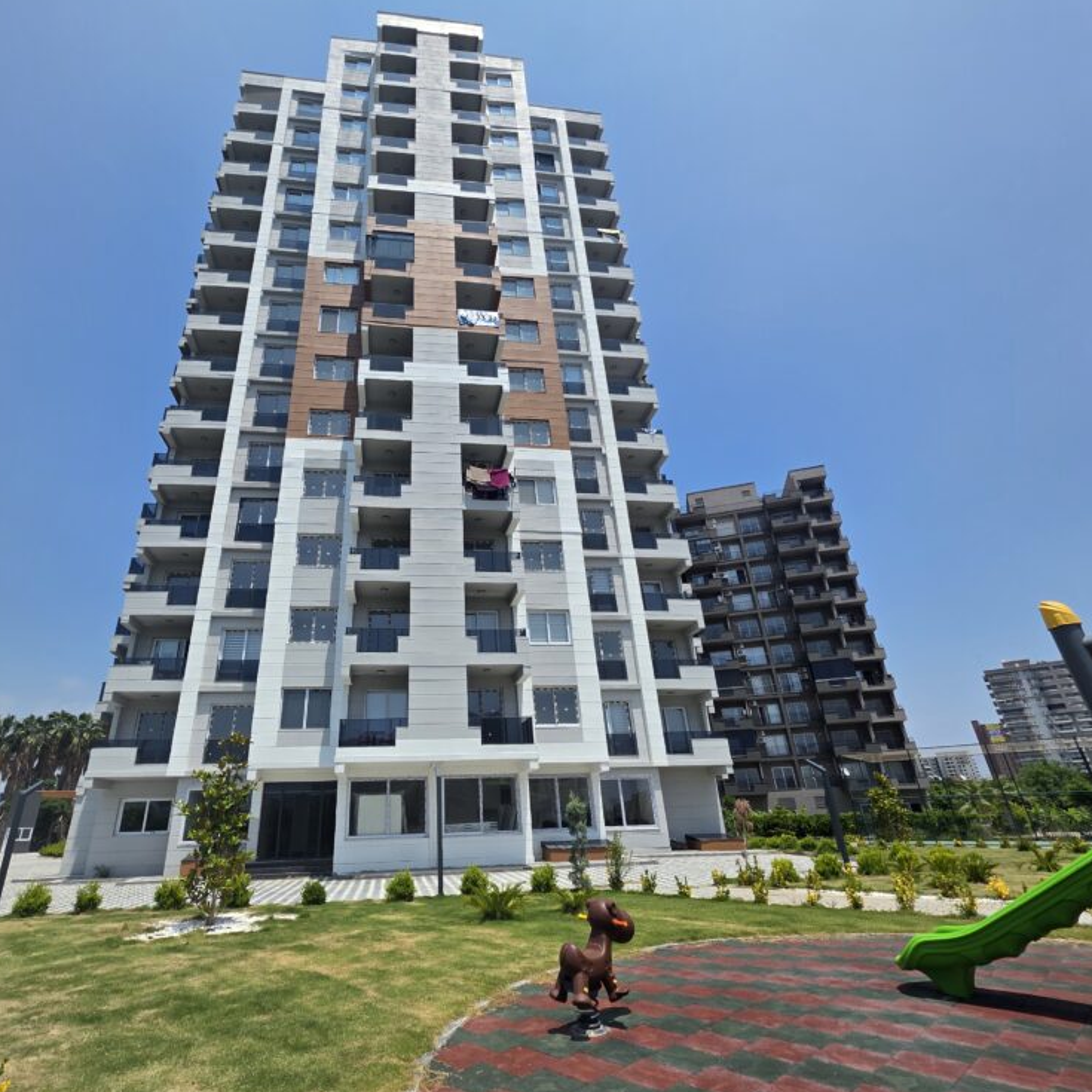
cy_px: 529
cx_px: 462
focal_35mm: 16
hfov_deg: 86.8
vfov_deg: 87.4
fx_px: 571
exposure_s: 1/3126
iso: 40
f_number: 1.9
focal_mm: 2.2
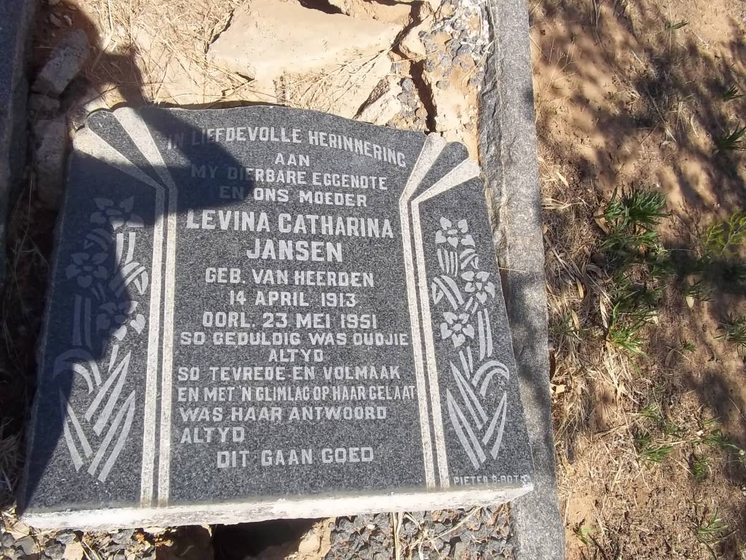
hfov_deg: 56.8
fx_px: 690
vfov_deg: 44.2
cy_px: 280
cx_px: 373
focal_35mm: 32
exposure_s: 1/400
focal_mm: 5.7
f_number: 5.5
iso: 80
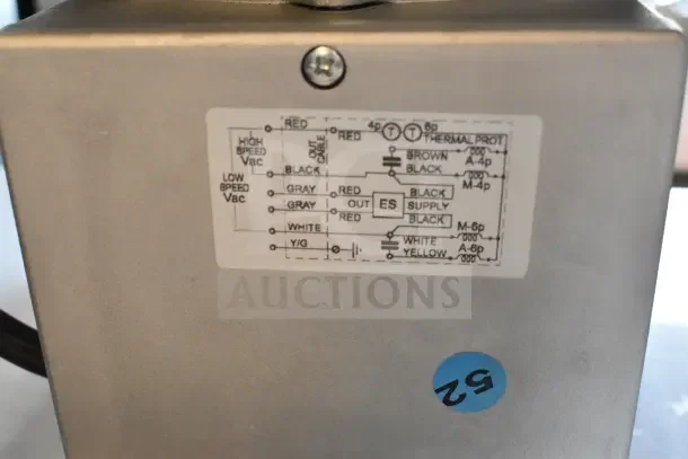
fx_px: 831
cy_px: 230
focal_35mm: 44
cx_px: 344
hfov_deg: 45.0
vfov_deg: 30.9
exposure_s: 1/160
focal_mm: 29
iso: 6400
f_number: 6.3
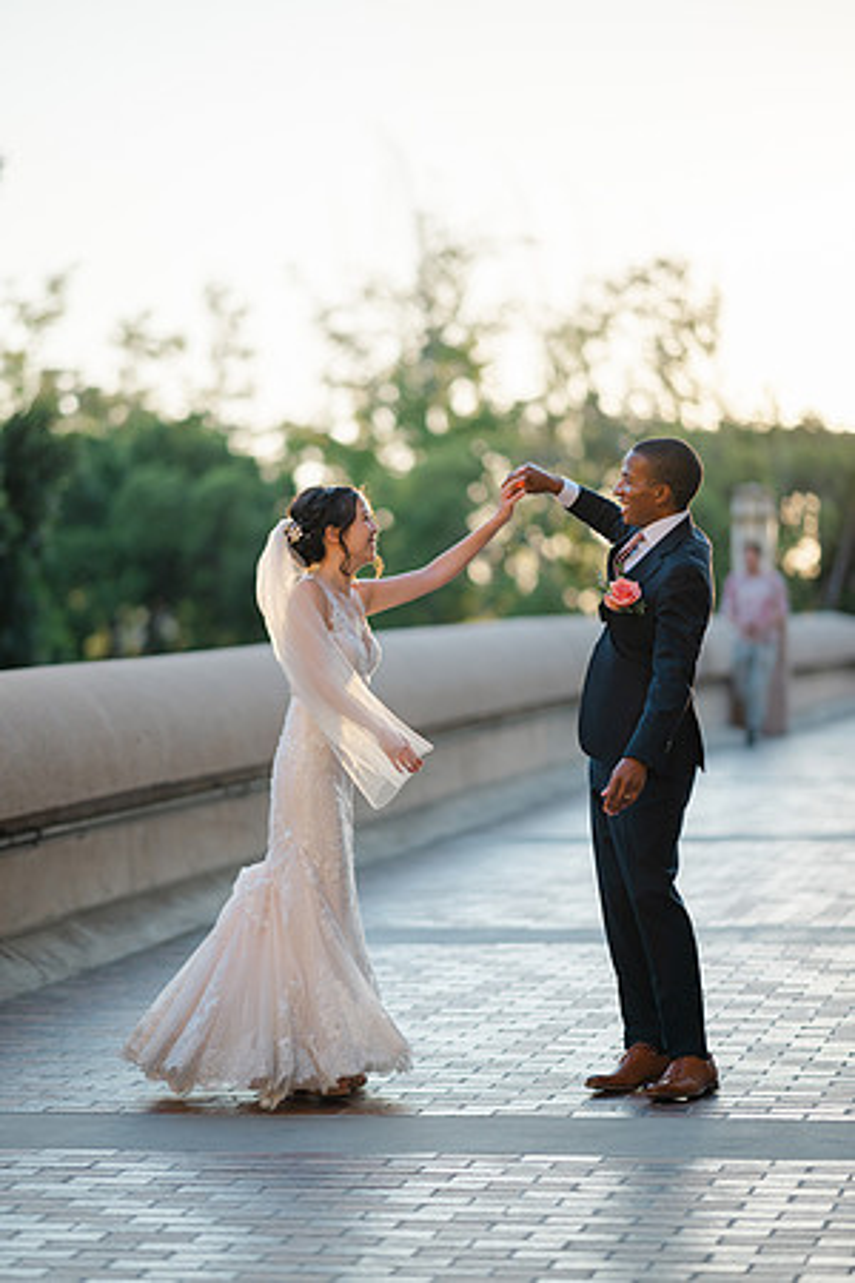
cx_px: 428
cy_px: 642
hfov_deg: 13.0
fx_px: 3740
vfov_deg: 19.5
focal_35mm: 105
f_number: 1.4
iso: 64
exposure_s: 1/1600
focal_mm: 105
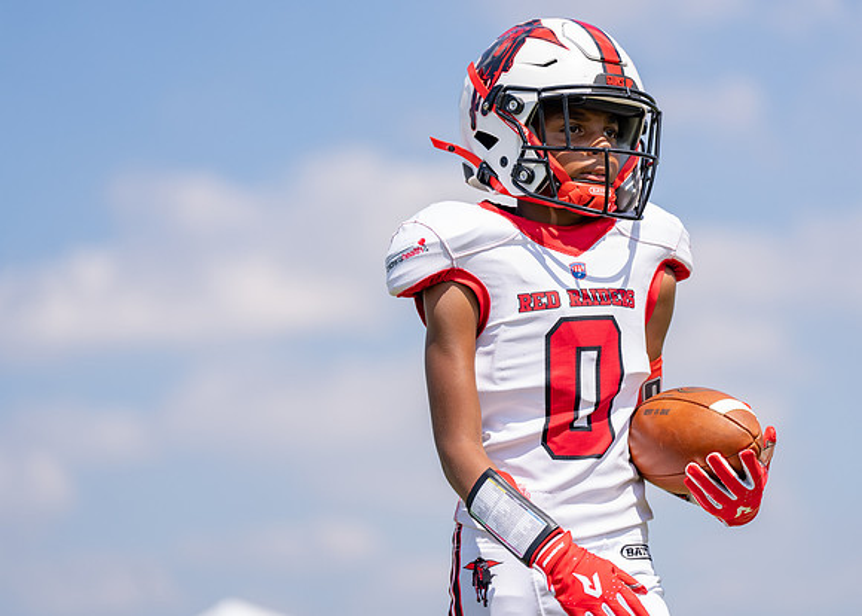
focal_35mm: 161
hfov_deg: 12.5
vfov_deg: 8.9
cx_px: 470
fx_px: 3946
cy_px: 298
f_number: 2.8
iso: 200
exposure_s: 1/3200
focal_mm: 145
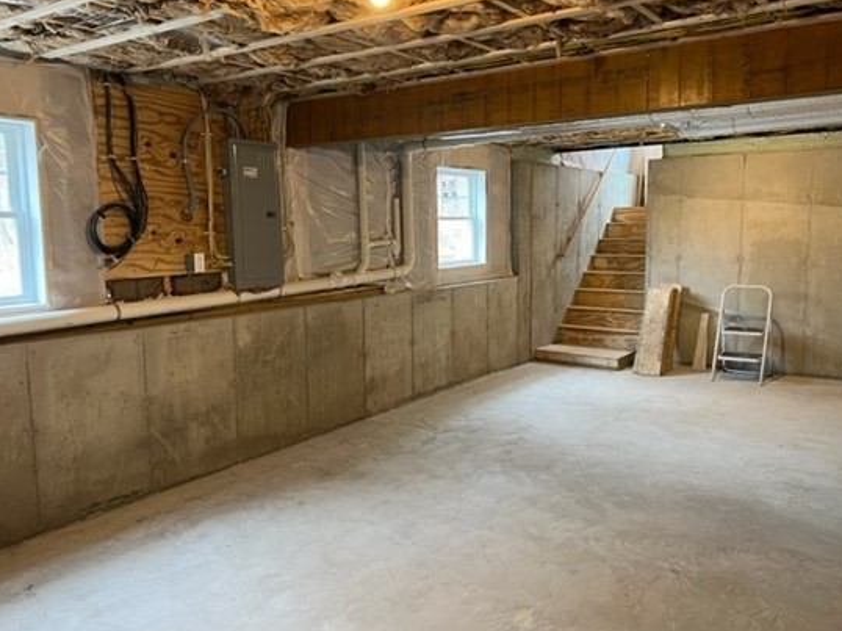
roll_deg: +0.8
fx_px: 705
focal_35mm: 29
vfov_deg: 48.2
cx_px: 455
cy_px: 296
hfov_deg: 61.6
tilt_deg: -5.6
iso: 200
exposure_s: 1/60
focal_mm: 5.7
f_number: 1.5
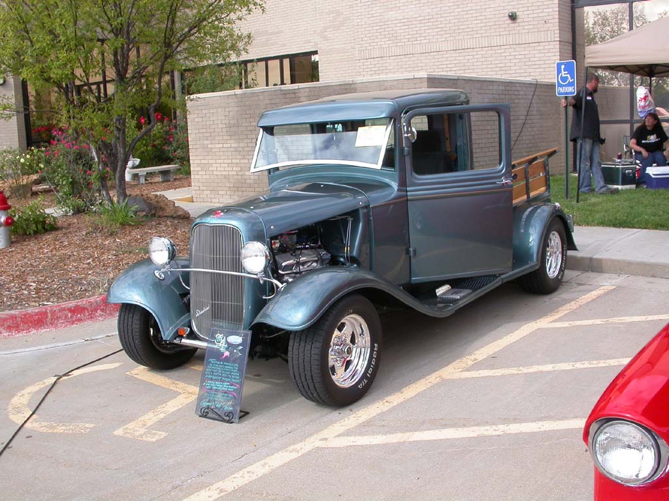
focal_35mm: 38
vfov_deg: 37.7
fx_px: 734
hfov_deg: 49.0
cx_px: 334
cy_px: 250
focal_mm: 7.85
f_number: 6
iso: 100
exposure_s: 1/239
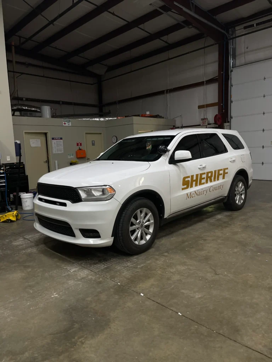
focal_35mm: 26
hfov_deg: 53.1
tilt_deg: -6.3
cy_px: 181
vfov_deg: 67.3
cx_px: 136
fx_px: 272
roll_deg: +2.6
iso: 100
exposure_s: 1/120
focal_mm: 5.1
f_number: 1.6
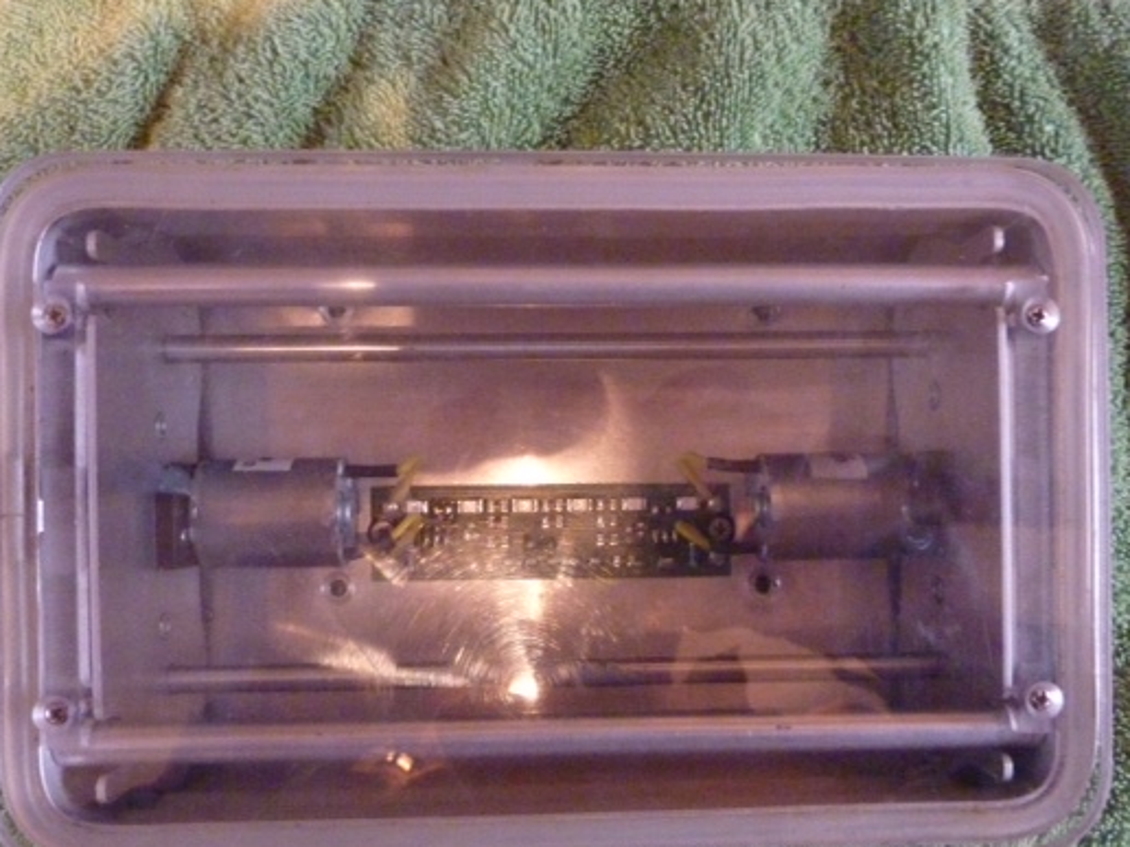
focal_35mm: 31
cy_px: 508
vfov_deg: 45.2
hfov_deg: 58.3
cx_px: 591
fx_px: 1012
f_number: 3.3
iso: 800
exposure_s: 1/8
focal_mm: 4.1
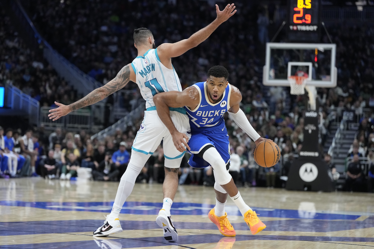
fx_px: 1101
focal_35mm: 106
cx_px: 187
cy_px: 124
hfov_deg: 19.3
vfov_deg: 12.9
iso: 3200
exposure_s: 1/1600
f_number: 2.8
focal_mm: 106
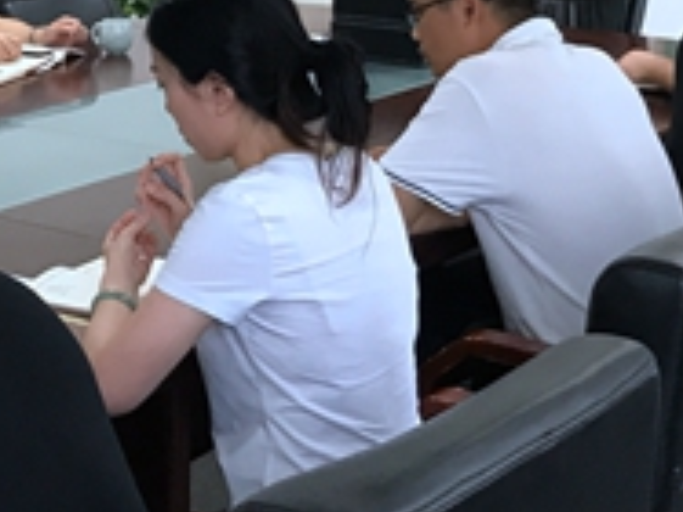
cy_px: -4
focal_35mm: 90
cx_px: -15
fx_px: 1775
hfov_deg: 21.0
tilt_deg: -6.1
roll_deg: +0.4
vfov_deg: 16.1
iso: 40
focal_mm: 3.99
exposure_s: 1/17
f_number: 1.8
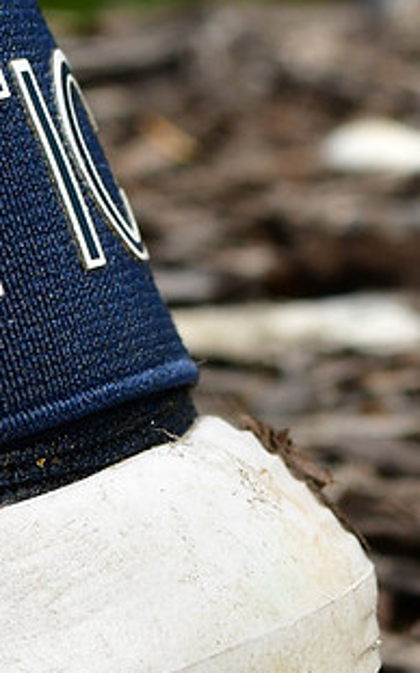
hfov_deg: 4.4
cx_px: -242
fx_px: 5429
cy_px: 374
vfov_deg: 7.1
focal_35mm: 296
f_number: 11
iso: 200
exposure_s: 1/250
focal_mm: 55
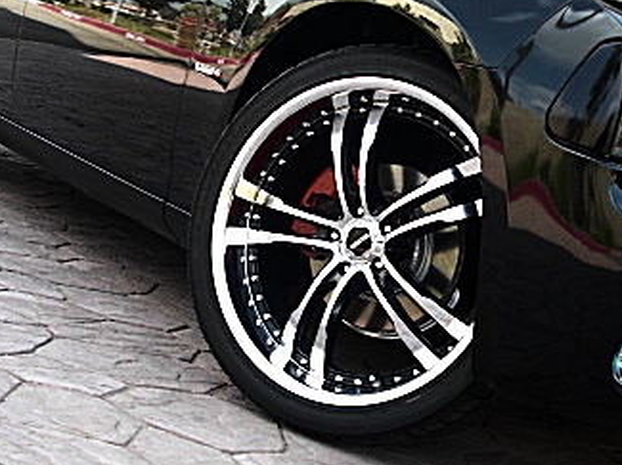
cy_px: 186
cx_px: 452
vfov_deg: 20.7
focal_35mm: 71
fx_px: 1274
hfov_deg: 27.1
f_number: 2.8
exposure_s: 1/125
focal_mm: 6.3
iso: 50
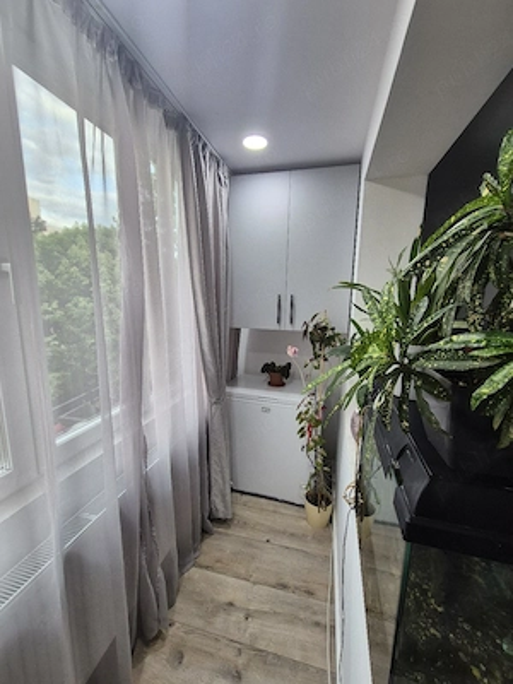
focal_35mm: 13
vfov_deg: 106.2
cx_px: 256
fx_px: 257
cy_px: 342
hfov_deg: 89.9
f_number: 2.2
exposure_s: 1/50
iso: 100
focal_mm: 2.2
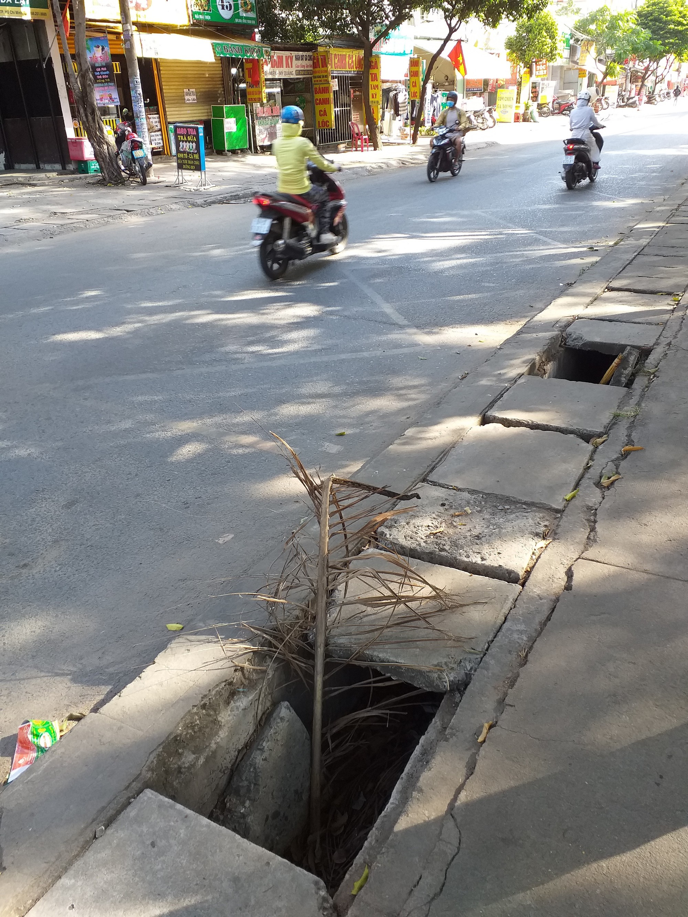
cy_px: 458
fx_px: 689
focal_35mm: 26
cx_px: 344
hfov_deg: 53.1
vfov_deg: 67.3
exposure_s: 1/111
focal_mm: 3.6
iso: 40
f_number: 1.9
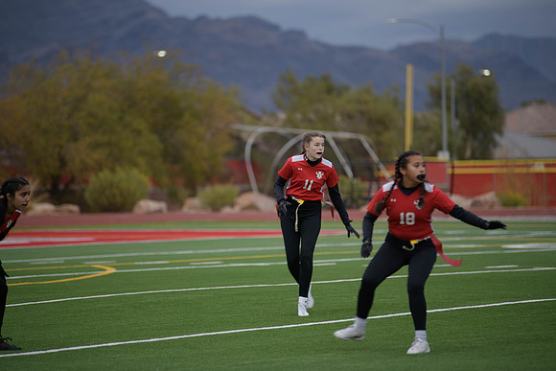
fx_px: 3089
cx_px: 278
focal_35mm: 200
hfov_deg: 10.3
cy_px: 186
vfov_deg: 6.9
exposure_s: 1/200
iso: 125
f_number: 2.8
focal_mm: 200
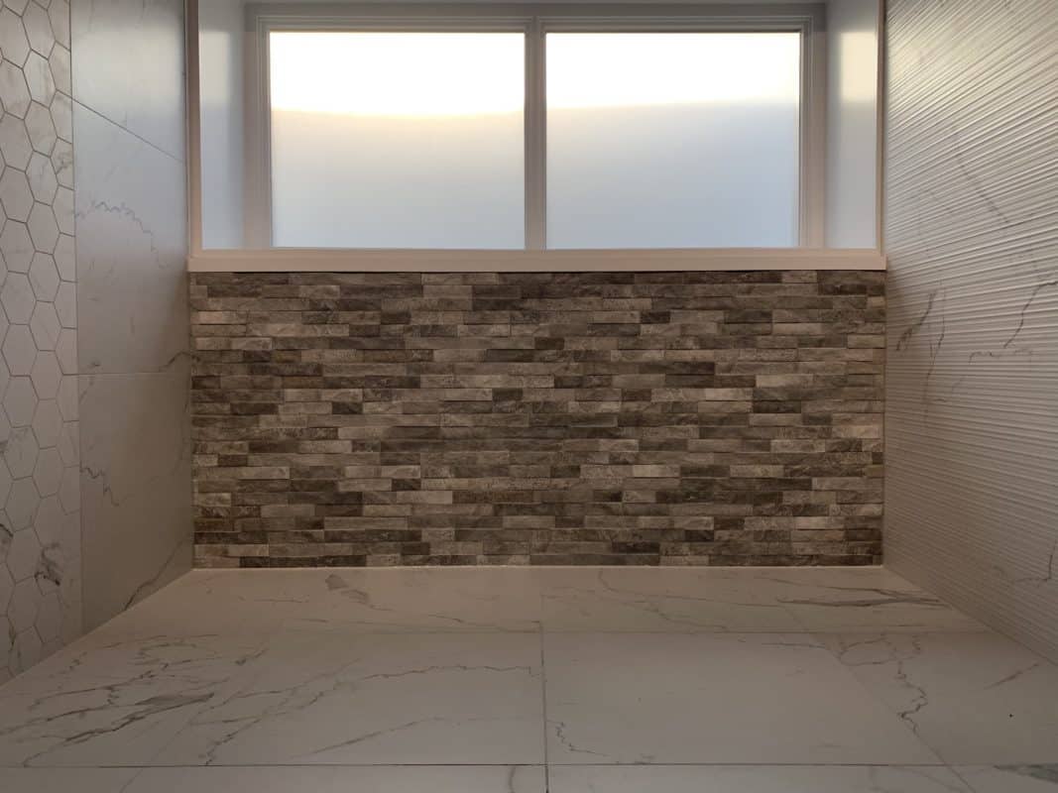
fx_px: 795
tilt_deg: -0.7
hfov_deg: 67.3
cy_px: 396
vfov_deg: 53.1
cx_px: 529
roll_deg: +0.8
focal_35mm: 26
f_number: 1.8
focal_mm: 4.25
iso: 25
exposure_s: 1/331
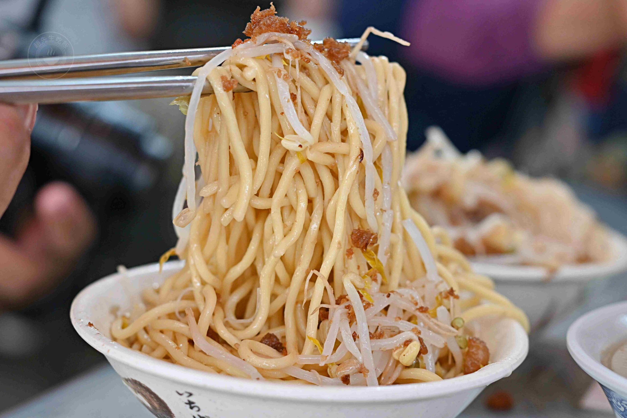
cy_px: 209
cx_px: 314
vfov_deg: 18.2
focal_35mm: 75
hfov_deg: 27.0
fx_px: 1306
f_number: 3.2
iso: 360
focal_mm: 50
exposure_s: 1/200
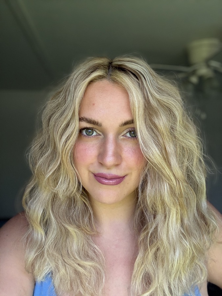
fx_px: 257
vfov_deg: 60.0
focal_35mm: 30
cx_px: 111
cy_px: 148
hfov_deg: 46.8
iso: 160
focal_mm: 2.69
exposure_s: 1/60
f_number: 1.9
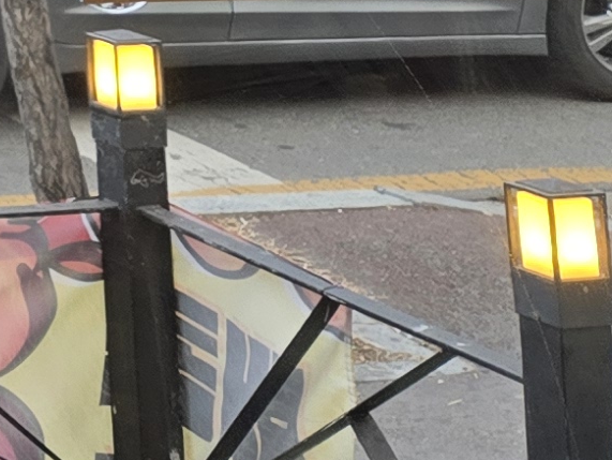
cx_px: -1163
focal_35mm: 161
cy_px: -816
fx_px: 2848
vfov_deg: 8.1
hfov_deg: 9.7
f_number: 1.8
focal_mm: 5.4
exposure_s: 1/120
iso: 40
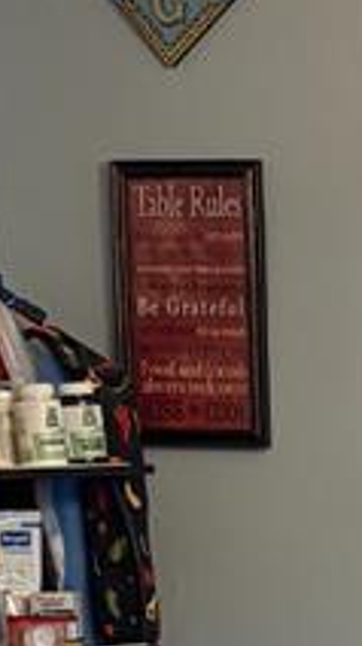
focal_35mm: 200
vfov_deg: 10.5
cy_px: 885
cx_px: 802
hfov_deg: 5.9
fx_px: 3418
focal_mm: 5.96
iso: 160
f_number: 1.6
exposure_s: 1/60
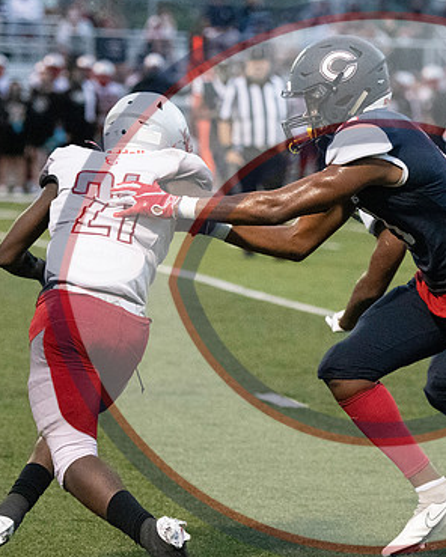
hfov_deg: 6.3
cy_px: 282
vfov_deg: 7.8
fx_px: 4075
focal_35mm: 247
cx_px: 374
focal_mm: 112
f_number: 2.8
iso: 16000
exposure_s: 1/2500
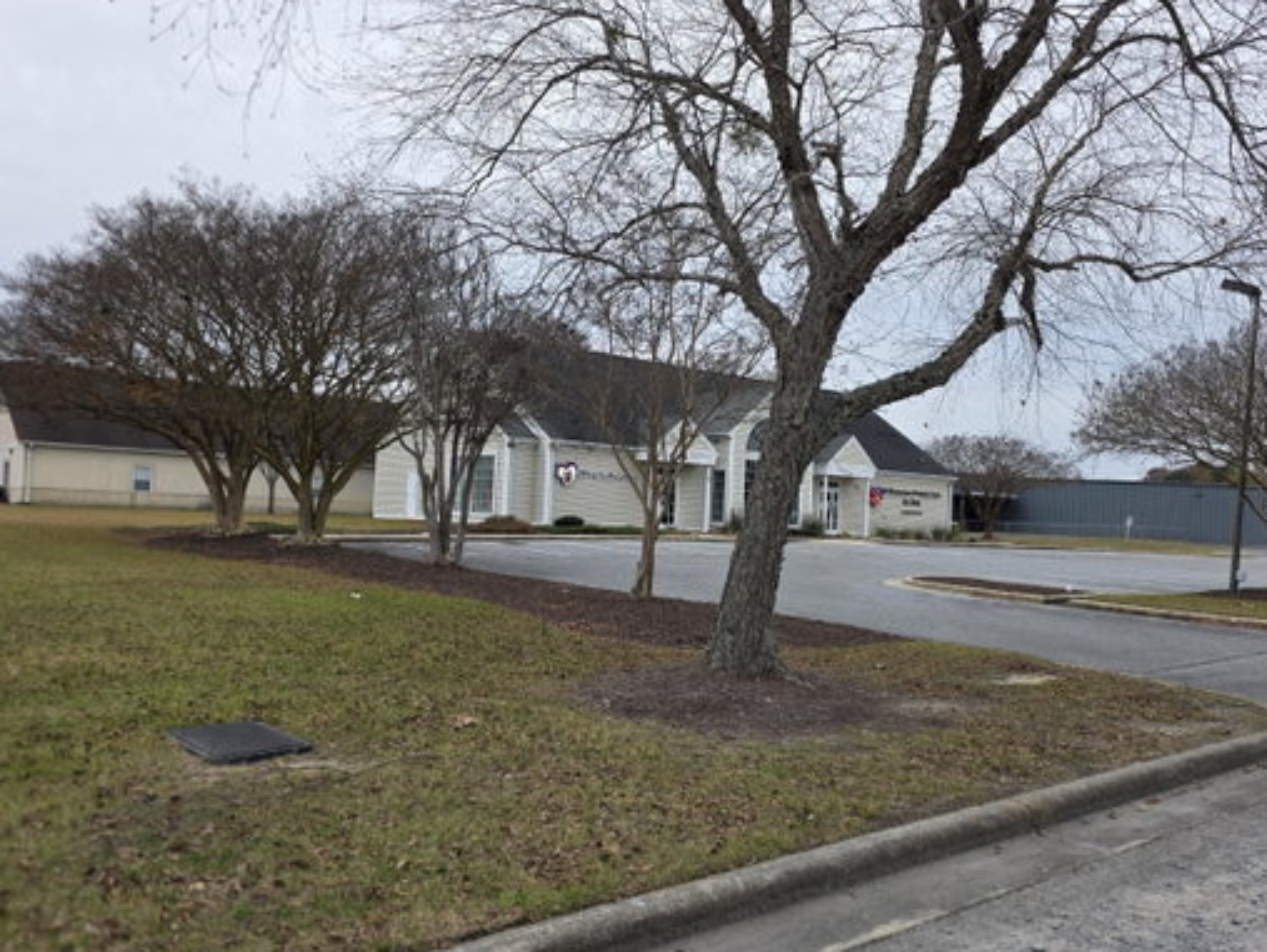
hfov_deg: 61.5
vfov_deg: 48.3
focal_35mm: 29
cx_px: 688
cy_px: 482
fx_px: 1062
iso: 40
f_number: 1.7
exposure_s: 1/359
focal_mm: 6.3
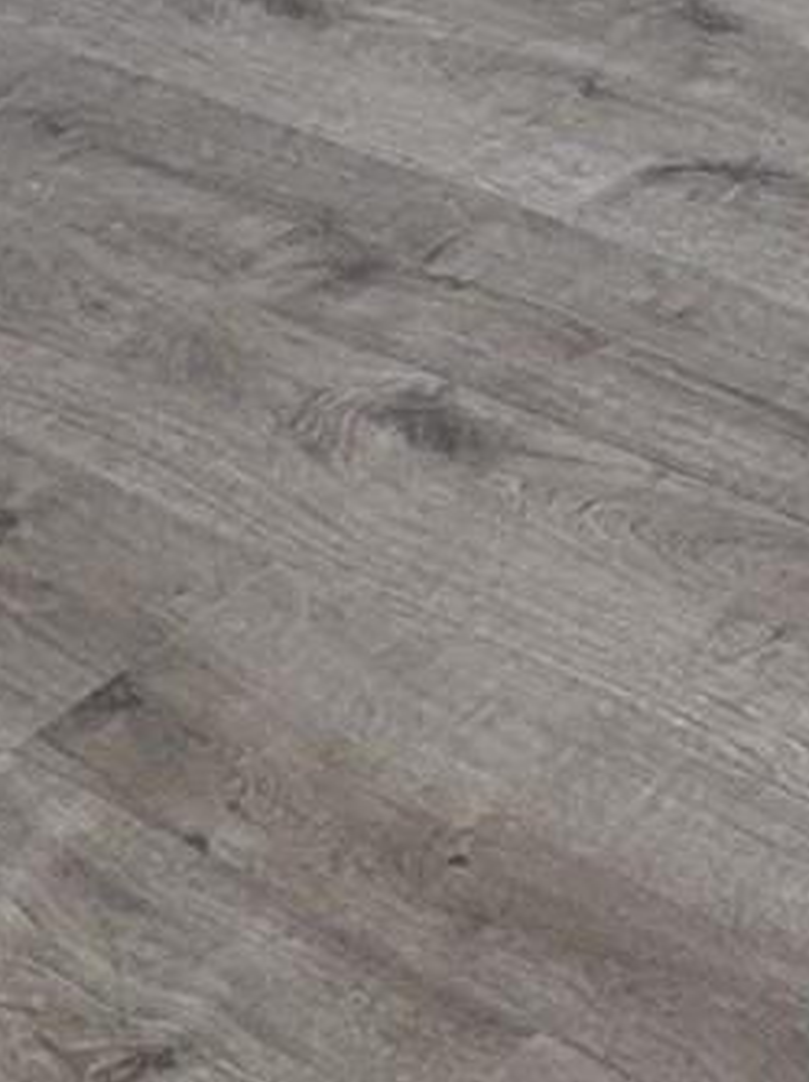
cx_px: 1436
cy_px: -1046
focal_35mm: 97
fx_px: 3028
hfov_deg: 13.7
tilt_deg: -6.8
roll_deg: +0.7
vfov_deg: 16.0
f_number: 2.2
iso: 80
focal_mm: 2.22
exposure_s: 1/120
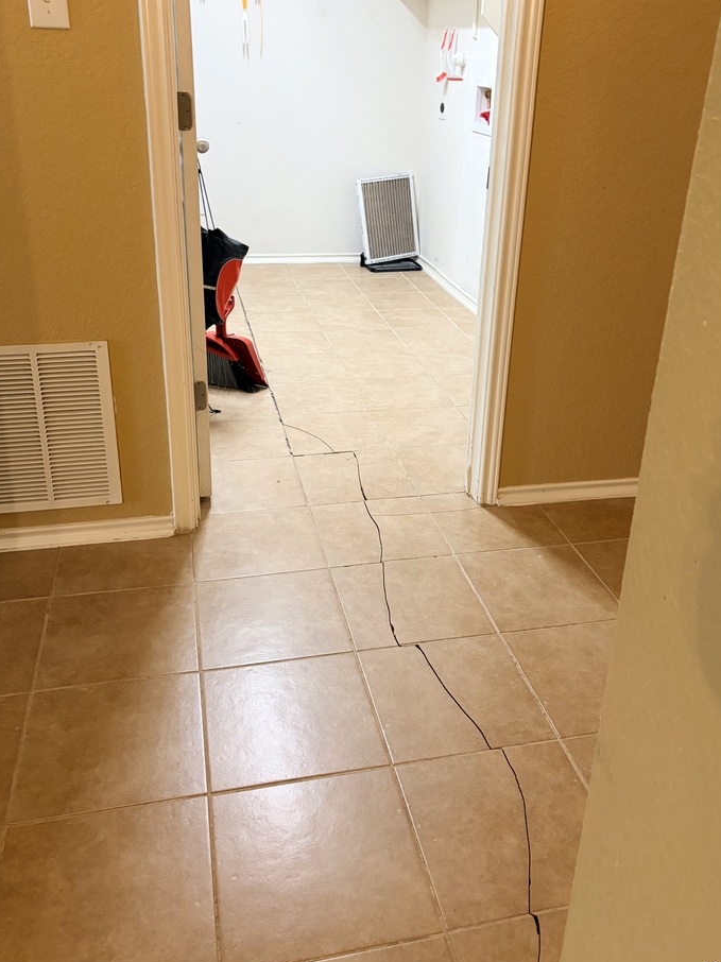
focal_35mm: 31
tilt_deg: -20.7
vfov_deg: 58.1
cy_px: 403
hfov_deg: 45.4
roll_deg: -1.7
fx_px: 861
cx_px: 384
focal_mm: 5.96
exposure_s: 1/60
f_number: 1.6
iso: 320
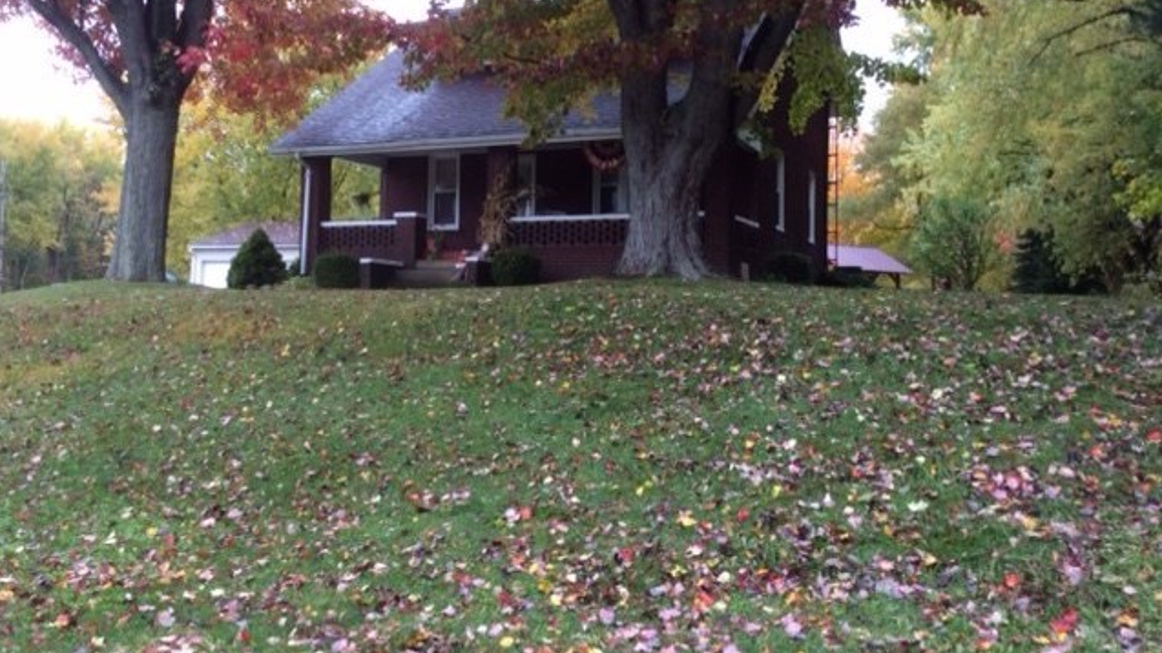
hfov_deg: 56.6
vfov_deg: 33.6
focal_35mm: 35
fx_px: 1078
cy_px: 270
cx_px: 580
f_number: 2.4
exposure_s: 1/60
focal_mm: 3.3
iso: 32
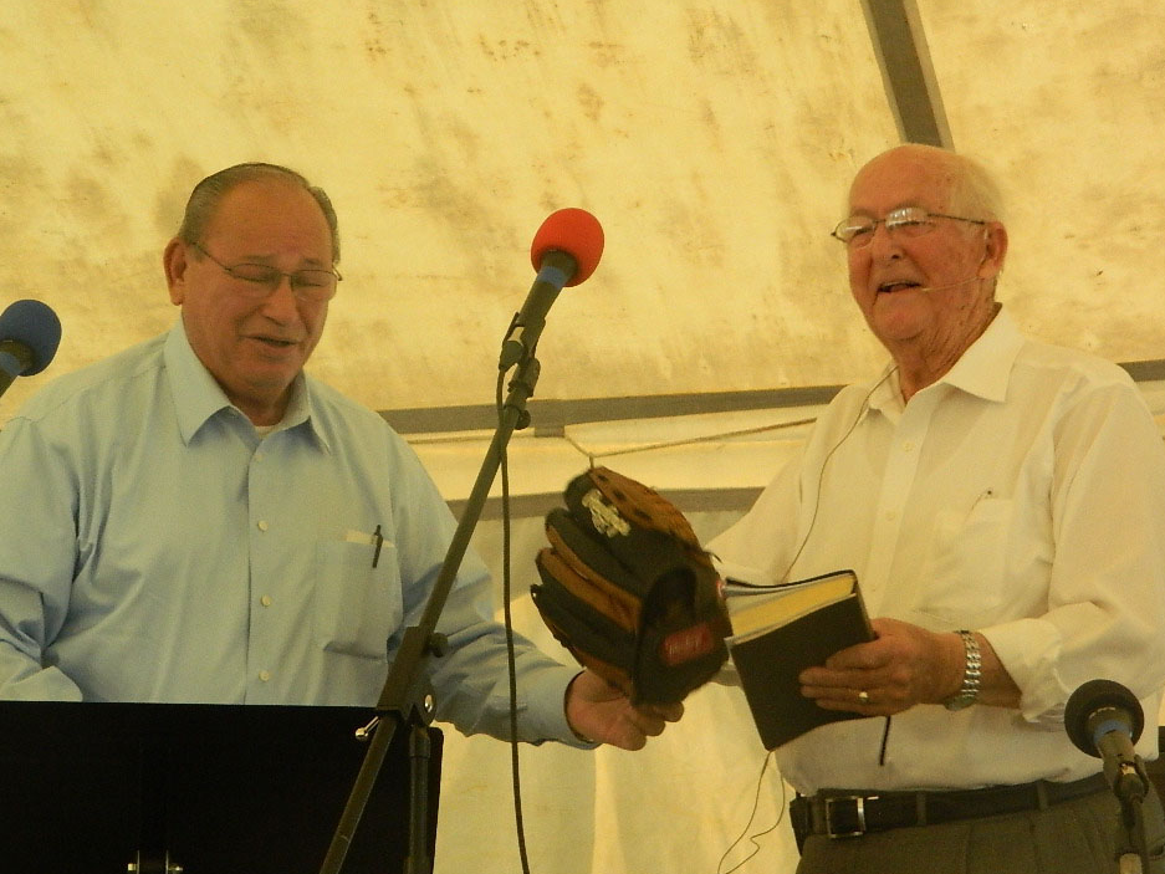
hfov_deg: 14.0
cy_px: 415
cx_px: 617
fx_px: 4746
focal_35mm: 141
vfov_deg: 10.5
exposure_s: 1/100
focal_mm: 23.2
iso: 400
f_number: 4.7
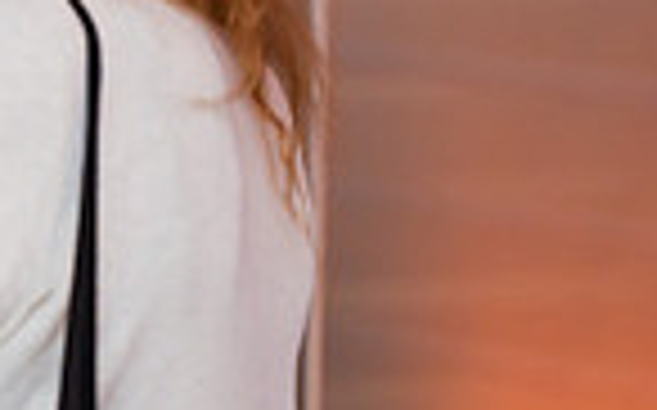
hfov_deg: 5.4
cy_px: -154
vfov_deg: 3.4
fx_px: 6799
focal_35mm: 380
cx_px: -512
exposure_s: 1/160
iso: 800
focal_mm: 86
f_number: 3.2
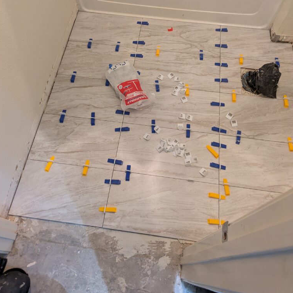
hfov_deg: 54.0
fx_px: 287
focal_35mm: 30
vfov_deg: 53.0
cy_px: 98
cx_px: 145
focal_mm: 5.43
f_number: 1.89
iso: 383
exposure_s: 1/120
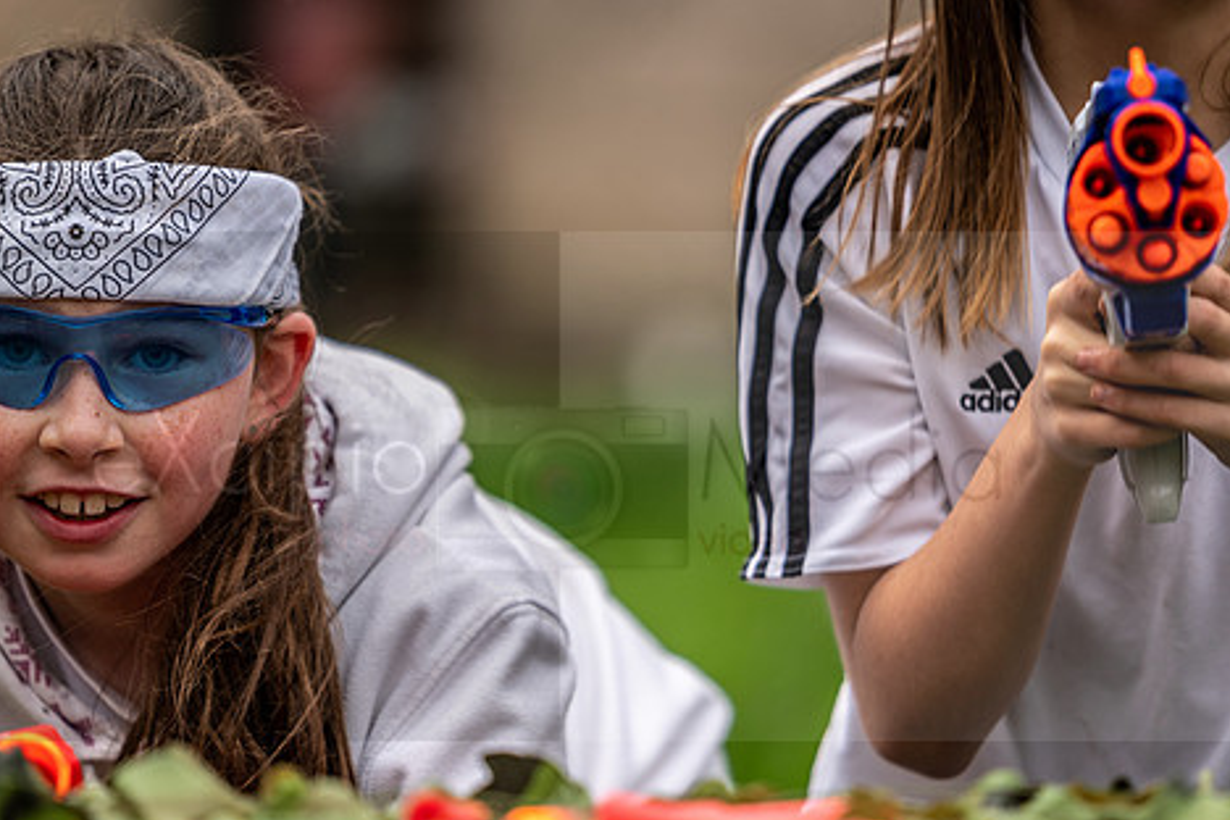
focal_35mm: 286
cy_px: 406
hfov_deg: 7.2
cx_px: 612
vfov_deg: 4.8
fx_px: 9771
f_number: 2.8
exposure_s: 1/320
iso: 100
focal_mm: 200
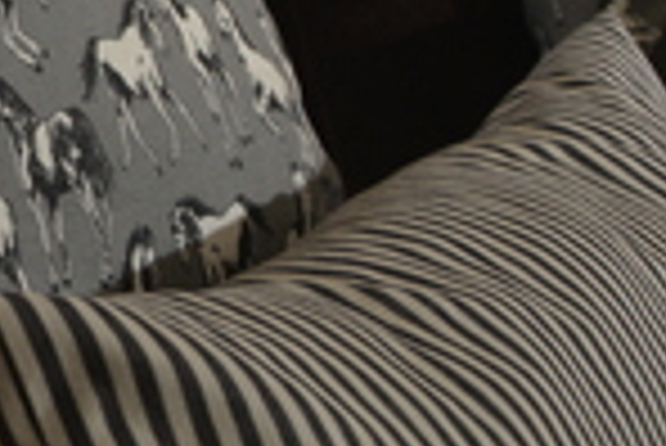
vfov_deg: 7.8
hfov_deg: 10.7
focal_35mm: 173
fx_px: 3204
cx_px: -752
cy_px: -257
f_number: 6.3
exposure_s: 1/25
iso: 320
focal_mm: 32
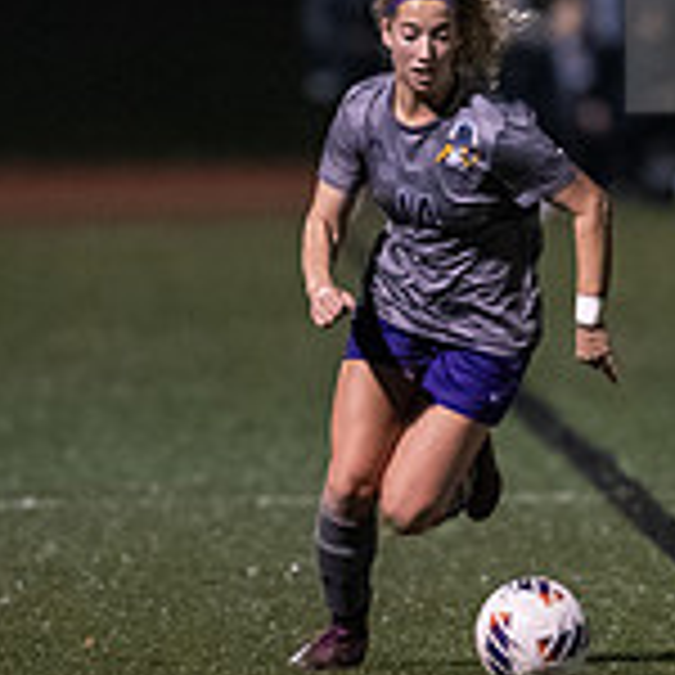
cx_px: 490
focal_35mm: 989
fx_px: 21819
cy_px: 281
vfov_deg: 1.8
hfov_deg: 1.8
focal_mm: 300
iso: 8000
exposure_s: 1/1000
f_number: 2.8
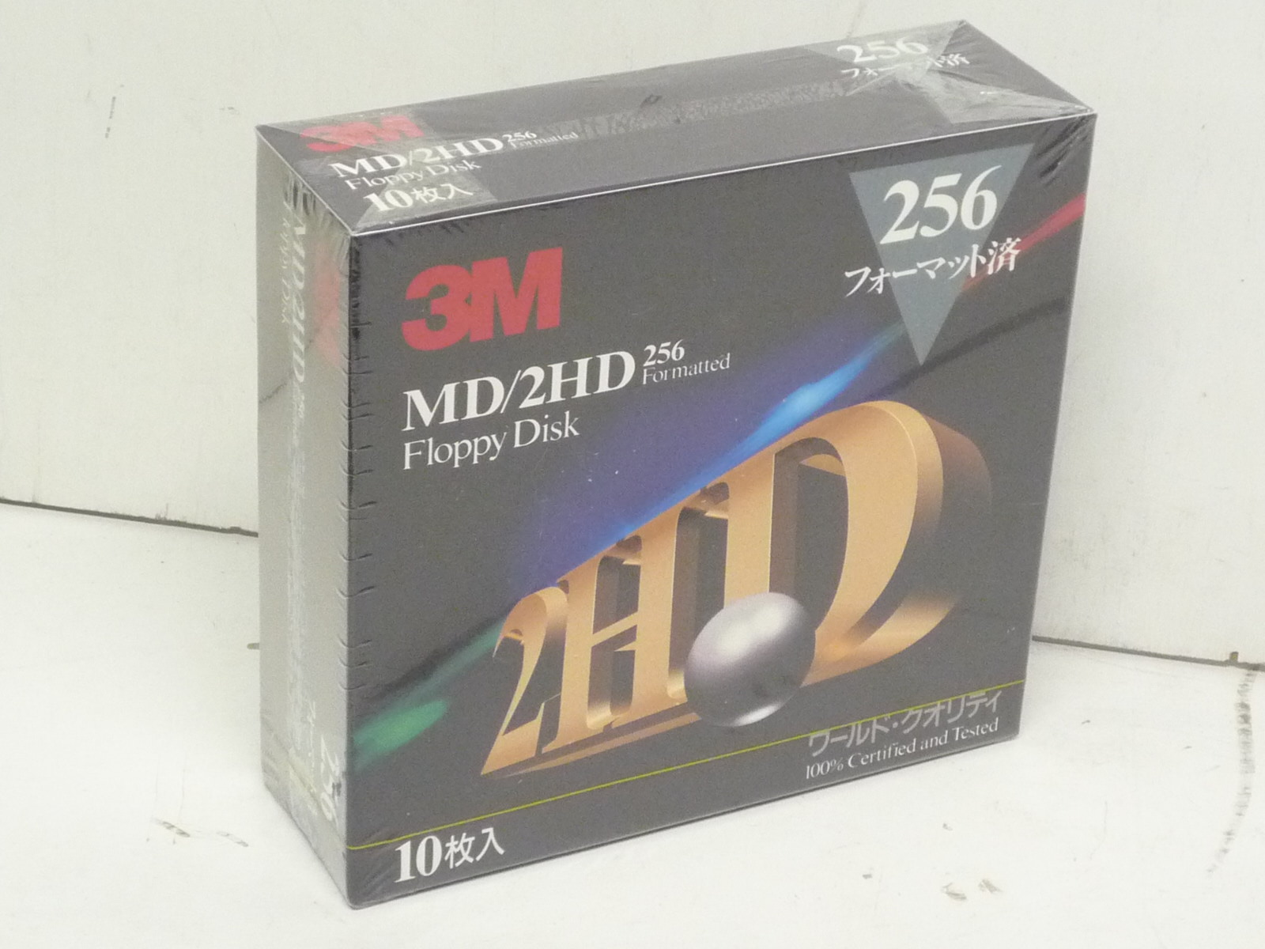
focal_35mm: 90
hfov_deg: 21.8
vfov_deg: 16.4
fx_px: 3289
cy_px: 474
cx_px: 632
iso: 400
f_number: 4.3
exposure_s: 1/13
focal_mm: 8.8
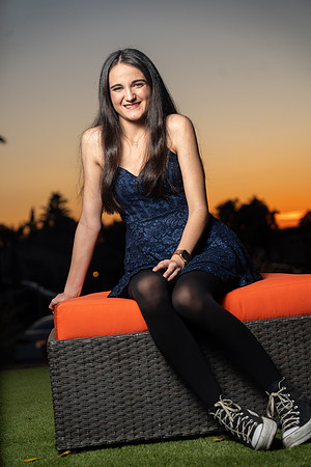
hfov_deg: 17.5
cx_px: 156
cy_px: 234
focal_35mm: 78
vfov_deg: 26.0
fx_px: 1011
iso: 100
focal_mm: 78
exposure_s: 1/200
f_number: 4
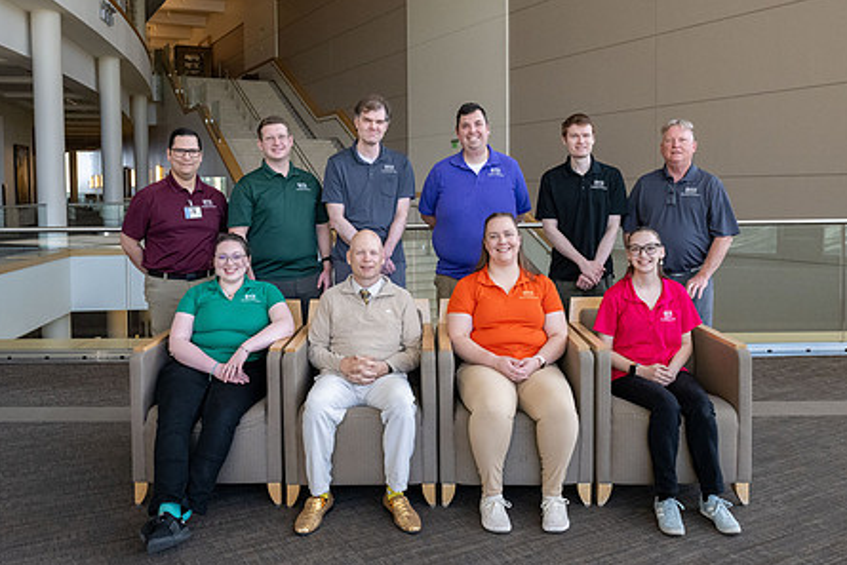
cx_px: 407
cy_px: 225
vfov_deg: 41.0
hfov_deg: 58.7
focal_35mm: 32
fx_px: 753
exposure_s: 1/320
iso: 3200
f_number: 7.1
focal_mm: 24
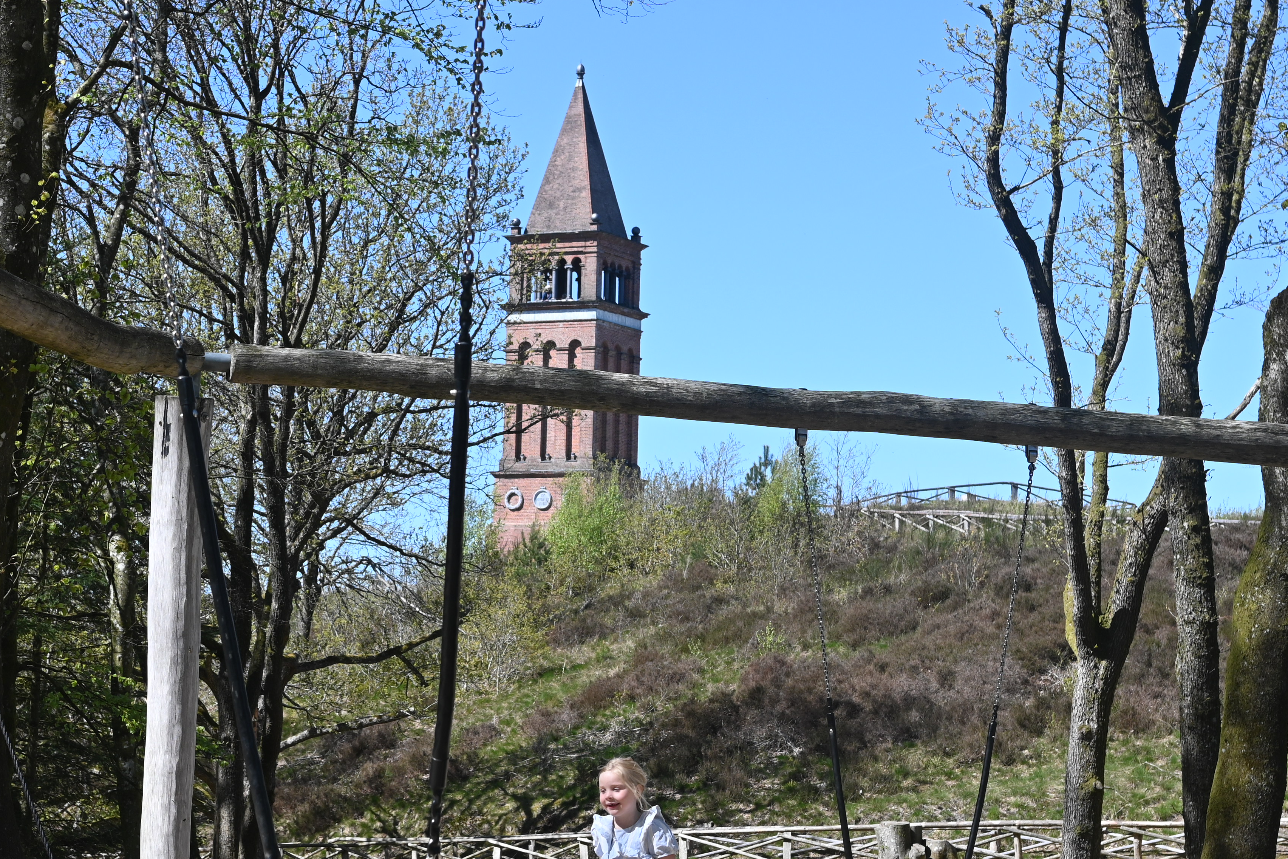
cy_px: 421
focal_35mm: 98
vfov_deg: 14.0
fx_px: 3506
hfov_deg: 20.7
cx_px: 418
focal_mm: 40
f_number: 6.3
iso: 100
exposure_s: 1/320
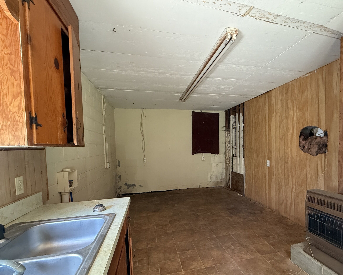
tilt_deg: -2.8
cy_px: 156
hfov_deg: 85.9
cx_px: 195
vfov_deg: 73.5
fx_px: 183
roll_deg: +0.8
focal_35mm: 18
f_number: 2.2
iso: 640
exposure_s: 1/60
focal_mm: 2.22
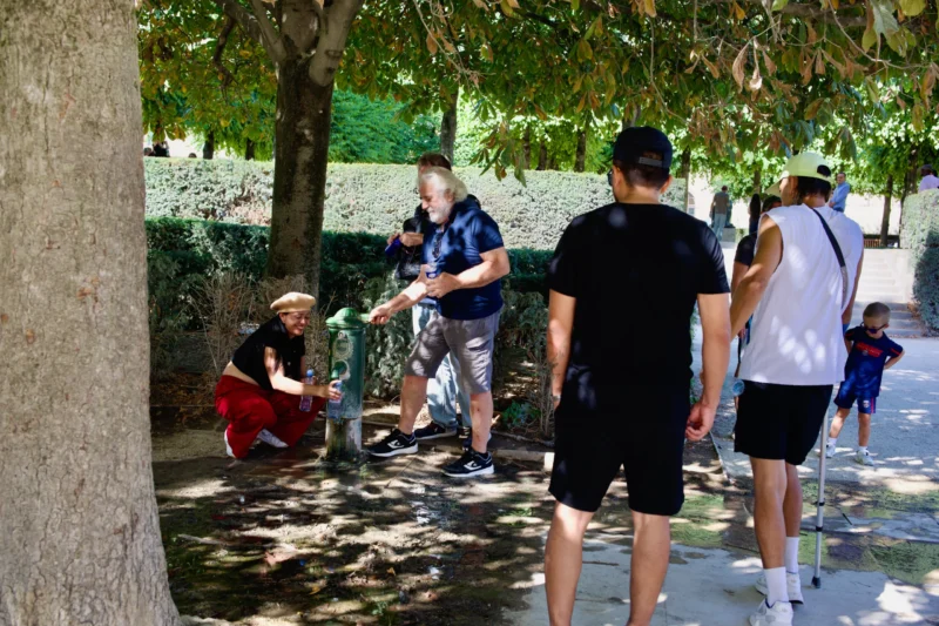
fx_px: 1043
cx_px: 470
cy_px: 313
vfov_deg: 33.4
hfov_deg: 48.5
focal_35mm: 40
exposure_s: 1/250
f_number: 6.3
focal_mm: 40
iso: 100
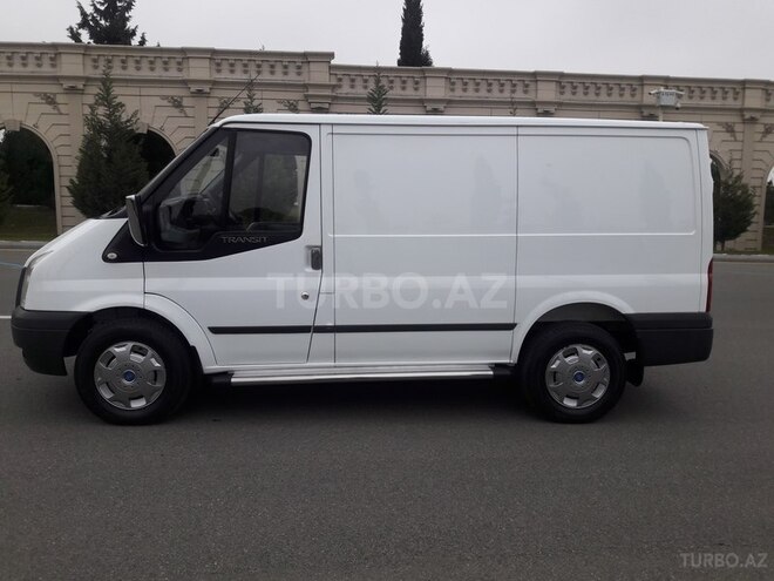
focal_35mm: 28
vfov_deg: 49.7
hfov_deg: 63.4
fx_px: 626
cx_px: 387
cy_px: 290
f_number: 1.9
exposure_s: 1/279
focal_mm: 3.7
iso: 40
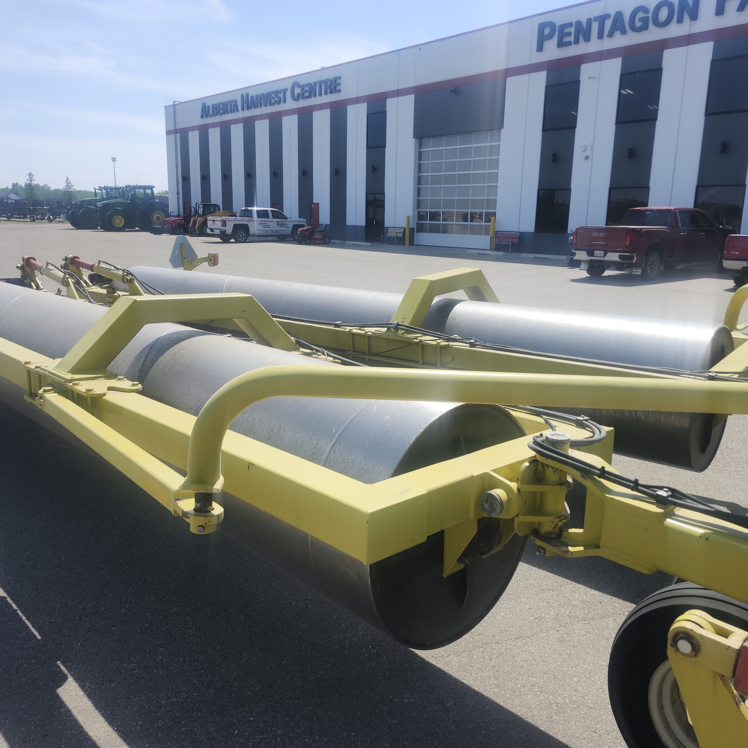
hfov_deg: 57.3
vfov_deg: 57.3
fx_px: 685
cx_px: 388
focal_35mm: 28
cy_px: 380
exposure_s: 1/1461
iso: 25
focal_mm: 5.54
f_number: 1.8
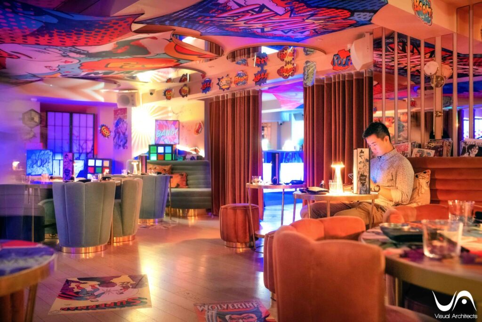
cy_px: 161
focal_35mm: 35
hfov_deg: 54.4
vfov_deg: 37.9
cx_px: 241
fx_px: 469
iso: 1600
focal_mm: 35
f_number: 4
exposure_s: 1/5
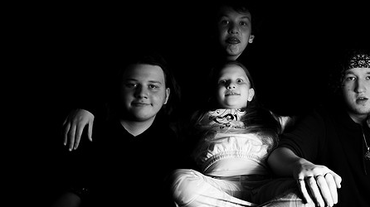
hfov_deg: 26.2
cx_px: 219
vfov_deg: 14.9
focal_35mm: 81
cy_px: 86
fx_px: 794
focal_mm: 50
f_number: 4
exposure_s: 1/125
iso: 100
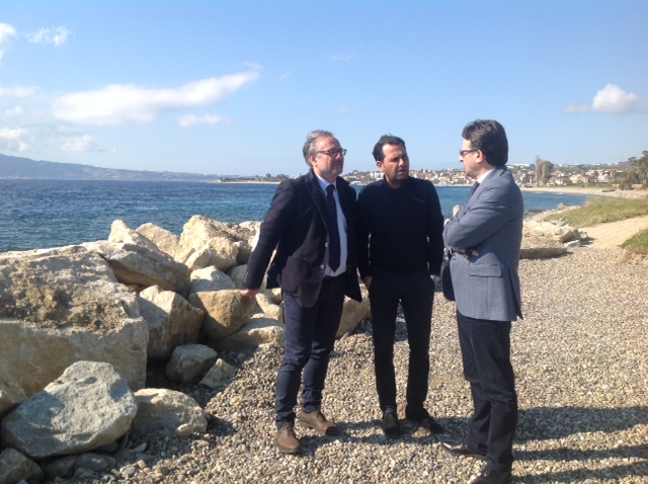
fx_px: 654
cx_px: 324
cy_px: 242
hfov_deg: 52.7
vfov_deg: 40.6
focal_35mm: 35
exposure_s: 1/1259
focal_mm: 4.28
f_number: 2.4
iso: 50
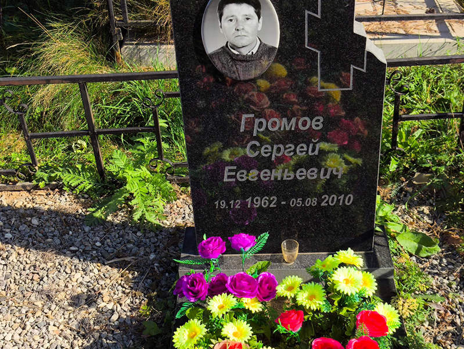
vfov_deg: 29.1
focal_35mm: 50
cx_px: 232
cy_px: 174
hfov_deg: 38.2
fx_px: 671
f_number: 1.7
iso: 50
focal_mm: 4.71
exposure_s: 1/1081
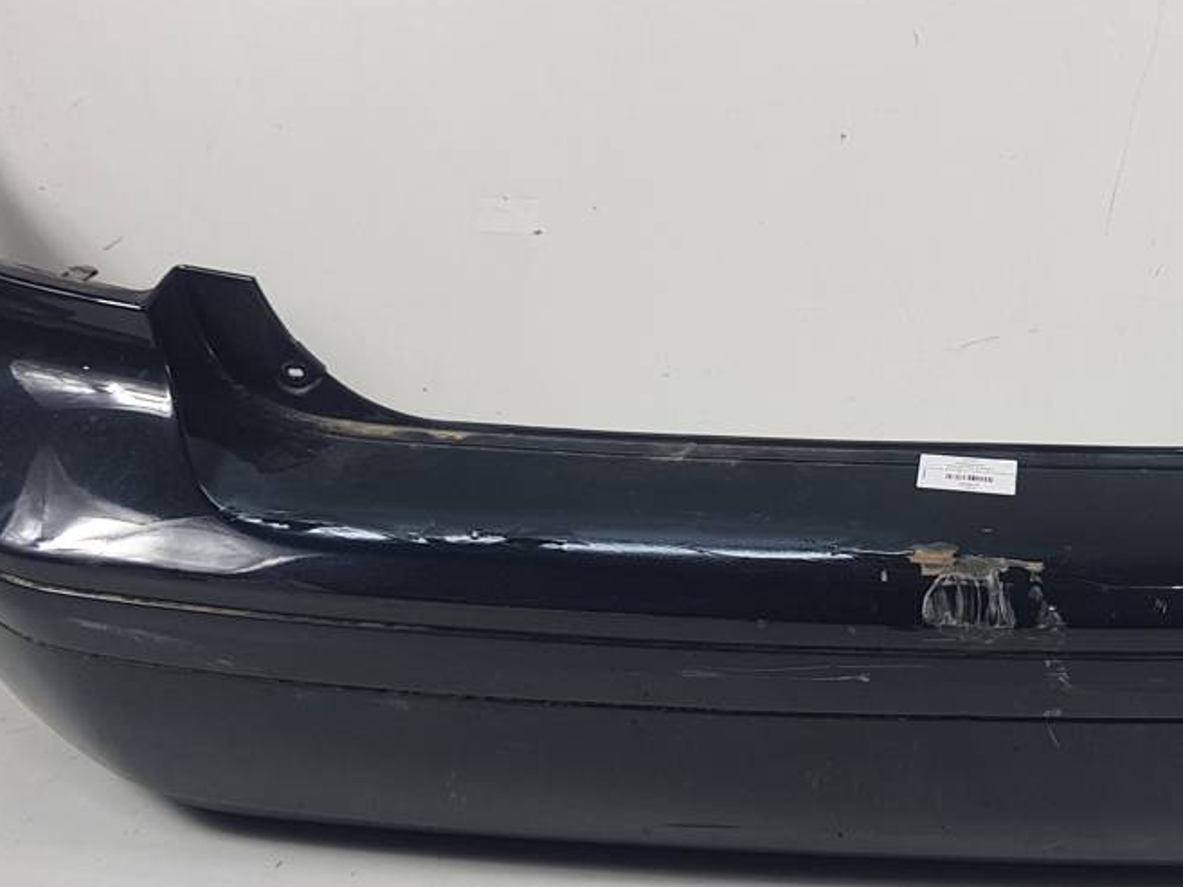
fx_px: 1948
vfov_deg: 25.6
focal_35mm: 57
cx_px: 942
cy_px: 387
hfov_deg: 32.9
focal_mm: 4.2
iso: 40
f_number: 1.7
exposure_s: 1/104
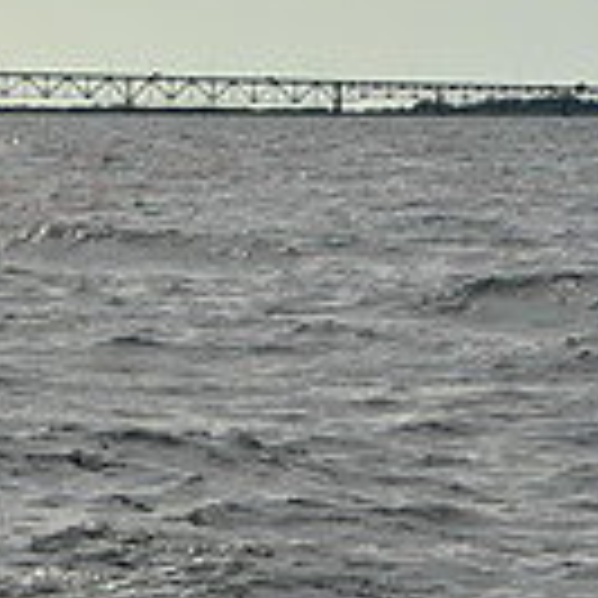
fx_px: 7271
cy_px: 52
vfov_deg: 4.7
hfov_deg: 4.6
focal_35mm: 372
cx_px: -620
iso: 320
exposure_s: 1/1000
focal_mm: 100
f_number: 11
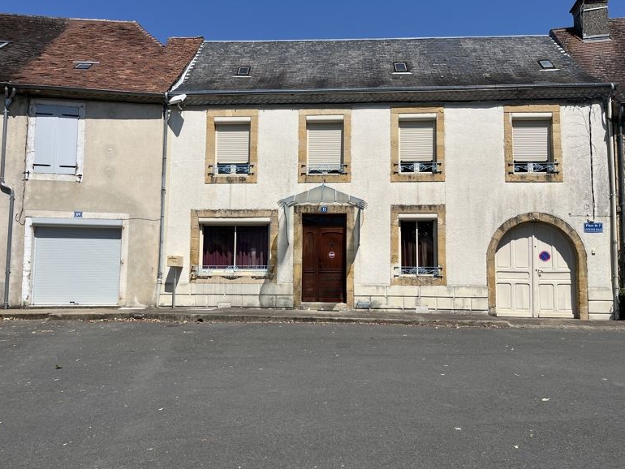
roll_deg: -0.4
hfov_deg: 65.3
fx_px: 488
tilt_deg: +4.2
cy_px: 235
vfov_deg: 51.4
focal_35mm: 27
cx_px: 317
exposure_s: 1/6494
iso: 50
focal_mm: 5.1
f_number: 1.6
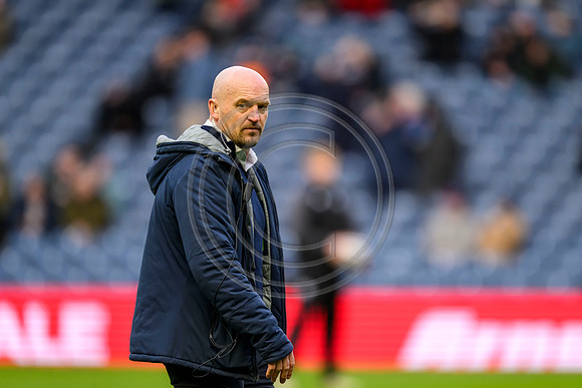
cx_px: 291
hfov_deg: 3.7
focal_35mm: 560
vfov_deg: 2.5
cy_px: 194
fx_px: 9055
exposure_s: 1/1250
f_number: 4
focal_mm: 560
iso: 2500
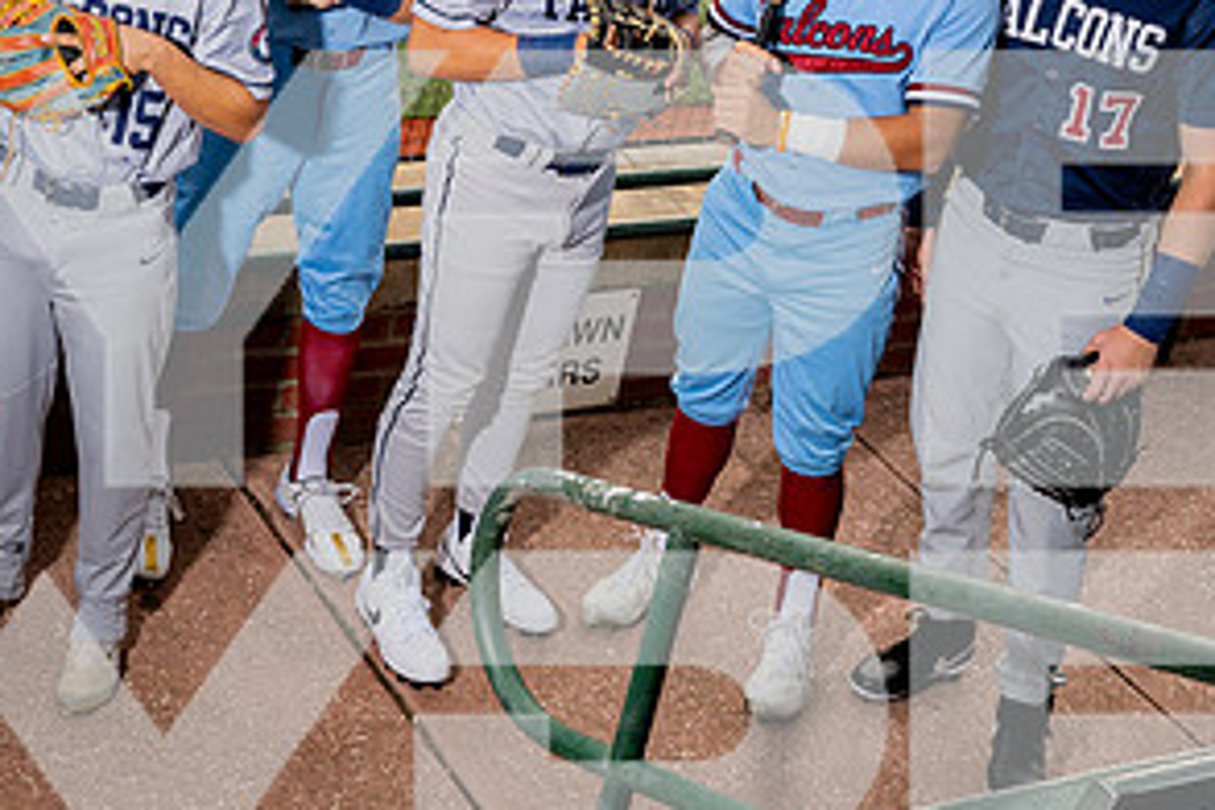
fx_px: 2531
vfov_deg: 18.1
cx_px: 347
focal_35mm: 75
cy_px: 271
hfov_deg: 26.7
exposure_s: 1/250
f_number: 8
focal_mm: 38
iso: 400
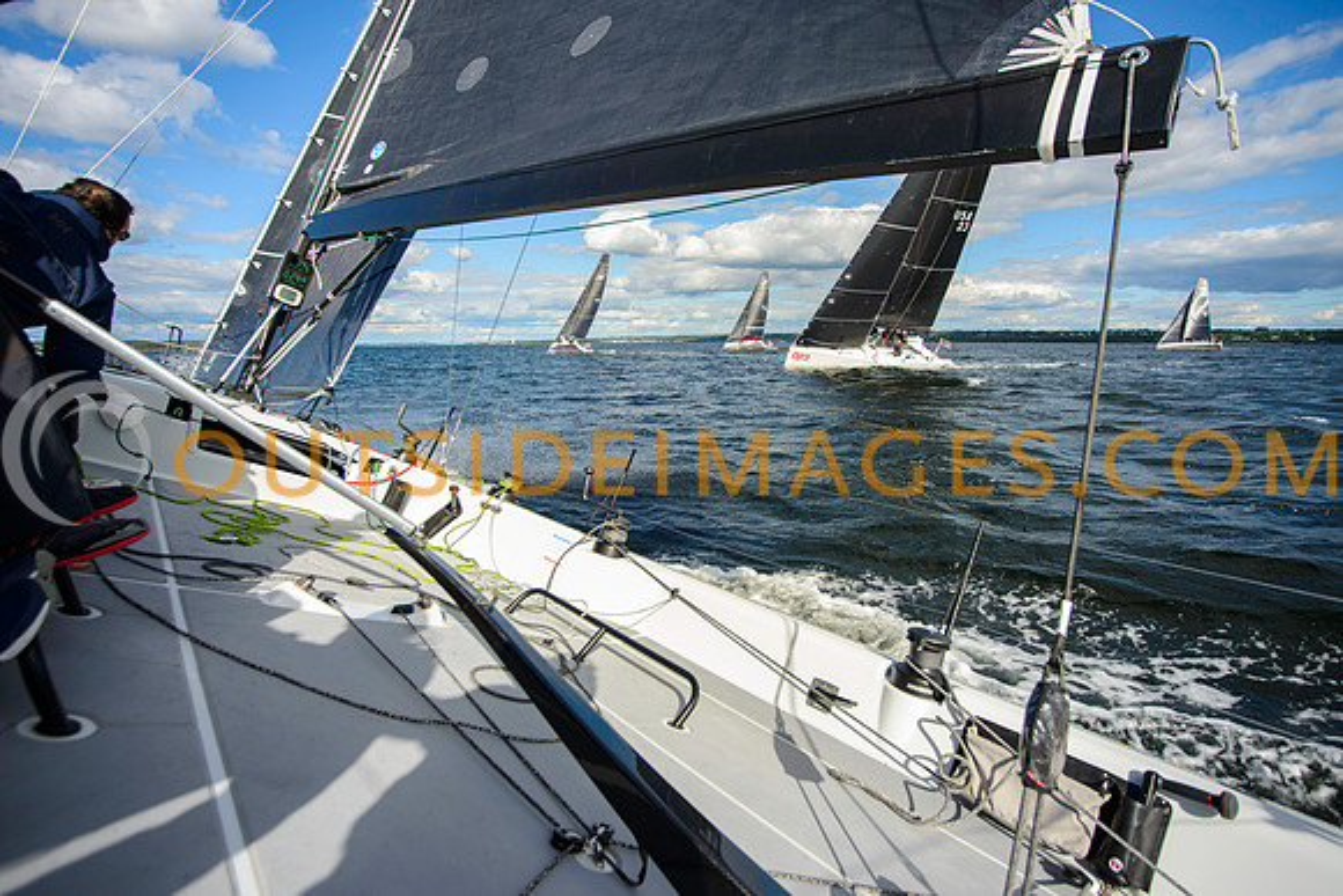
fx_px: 596
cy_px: 448
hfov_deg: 96.8
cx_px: 672
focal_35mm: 16
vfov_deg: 73.9
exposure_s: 1/1600
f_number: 6.3
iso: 400
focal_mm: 15
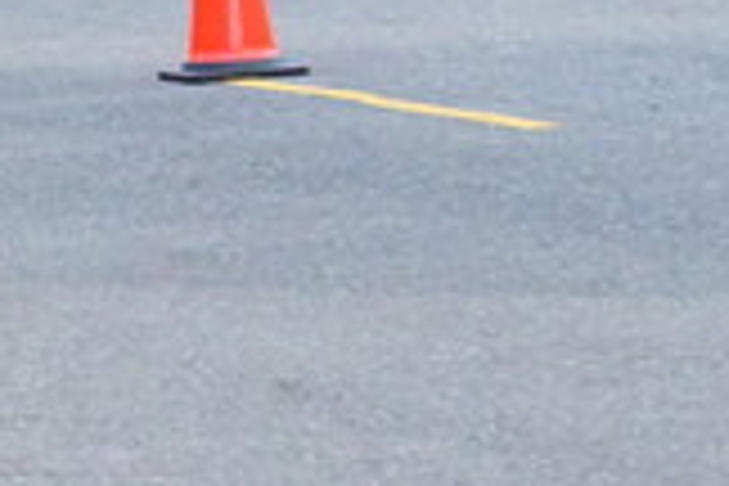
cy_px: -254
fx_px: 10934
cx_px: -810
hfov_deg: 3.8
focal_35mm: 540
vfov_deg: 2.5
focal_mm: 112
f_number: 13
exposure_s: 1/2500
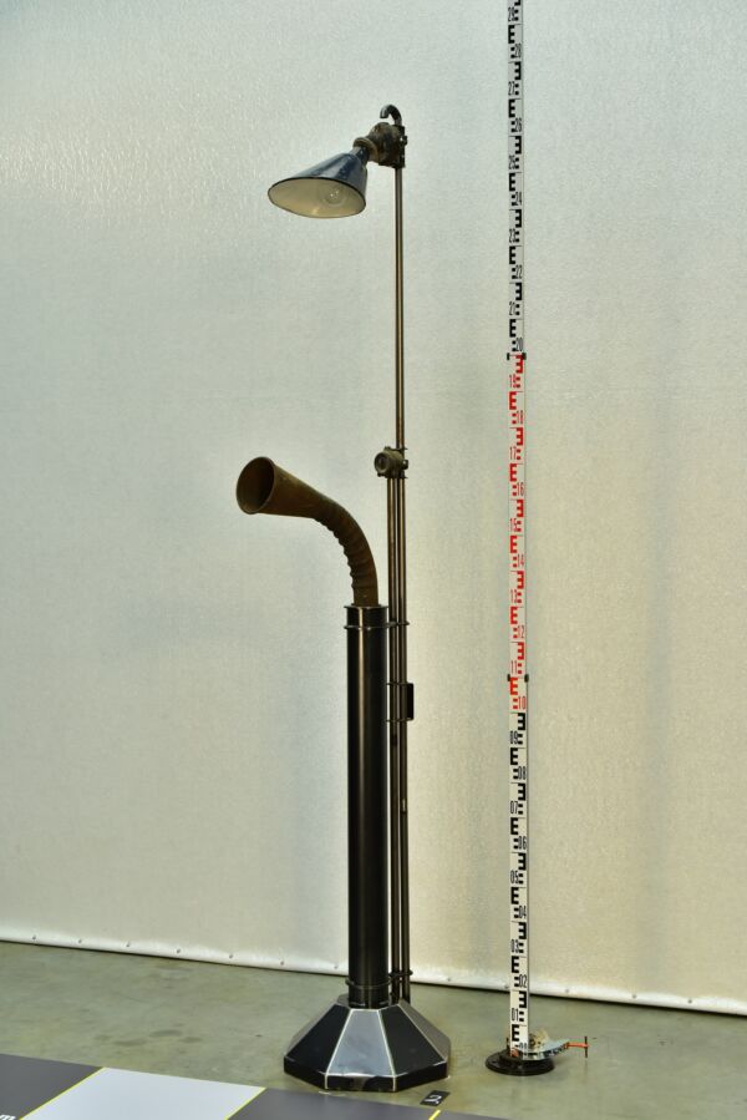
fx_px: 1710
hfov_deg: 24.6
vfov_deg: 36.2
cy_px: 560
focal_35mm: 55
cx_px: 374
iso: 500
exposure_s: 1/13
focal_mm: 55
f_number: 14
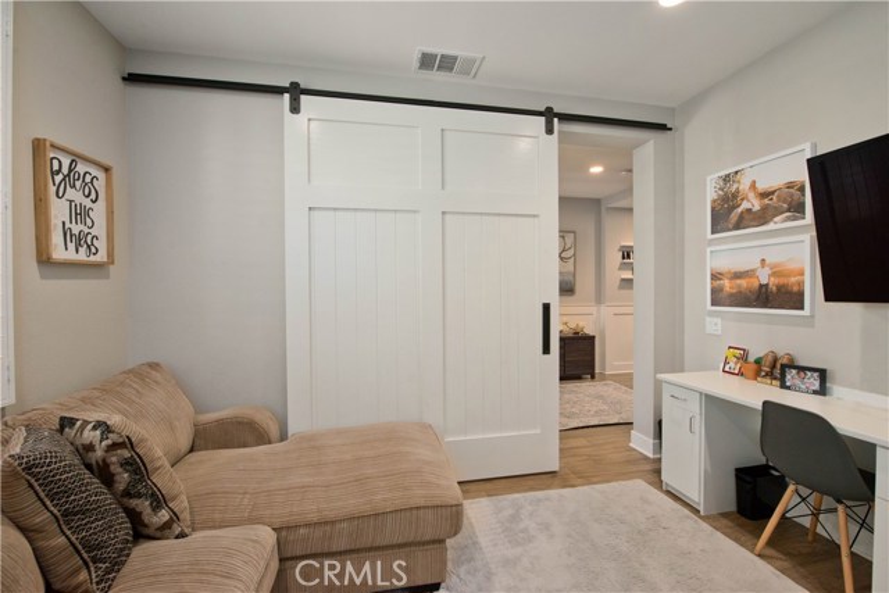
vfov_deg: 77.4
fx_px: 370
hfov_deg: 100.4
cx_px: 444
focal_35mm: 15
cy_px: 296
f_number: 11
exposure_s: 1/200
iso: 2500
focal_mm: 15
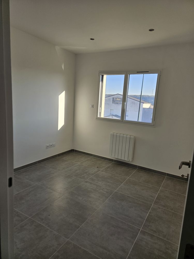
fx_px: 172
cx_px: 97
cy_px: 130
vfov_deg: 73.9
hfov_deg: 58.9
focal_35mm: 23
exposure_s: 1/463
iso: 40
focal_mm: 5.4
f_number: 1.8
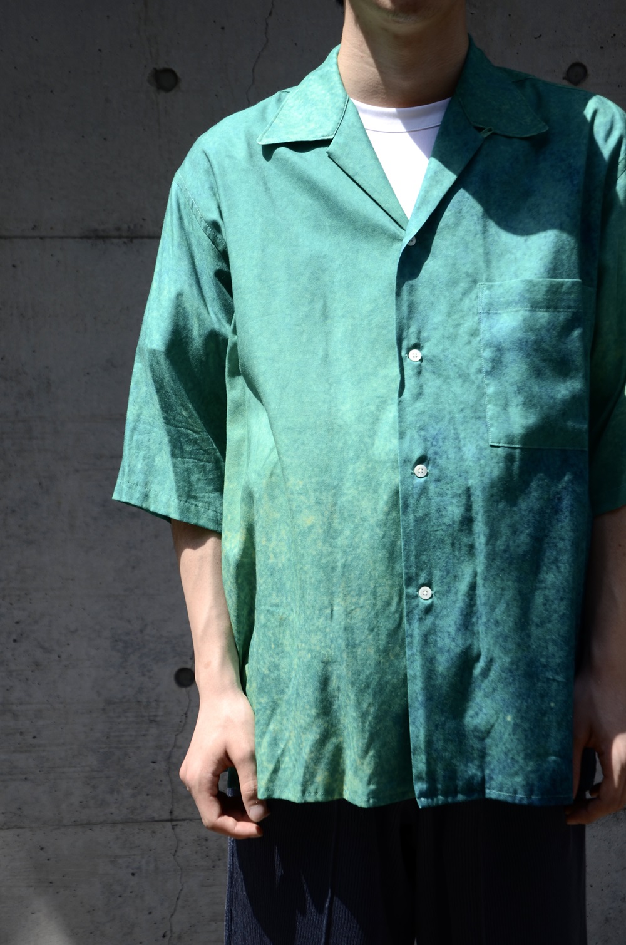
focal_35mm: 57
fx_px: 1493
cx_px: 313
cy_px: 472
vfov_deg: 35.1
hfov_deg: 23.7
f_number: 4.5
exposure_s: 1/640
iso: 125
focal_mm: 38
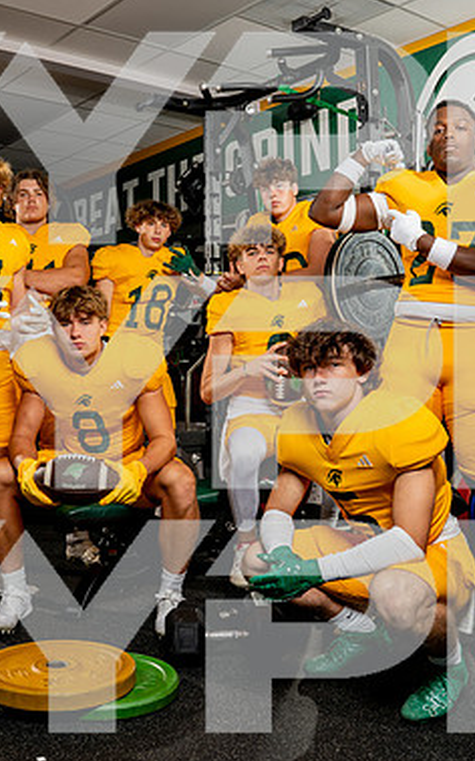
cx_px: 164
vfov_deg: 49.3
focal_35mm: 40
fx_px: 829
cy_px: 379
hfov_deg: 31.7
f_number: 8
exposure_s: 1/250
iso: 100
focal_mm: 25
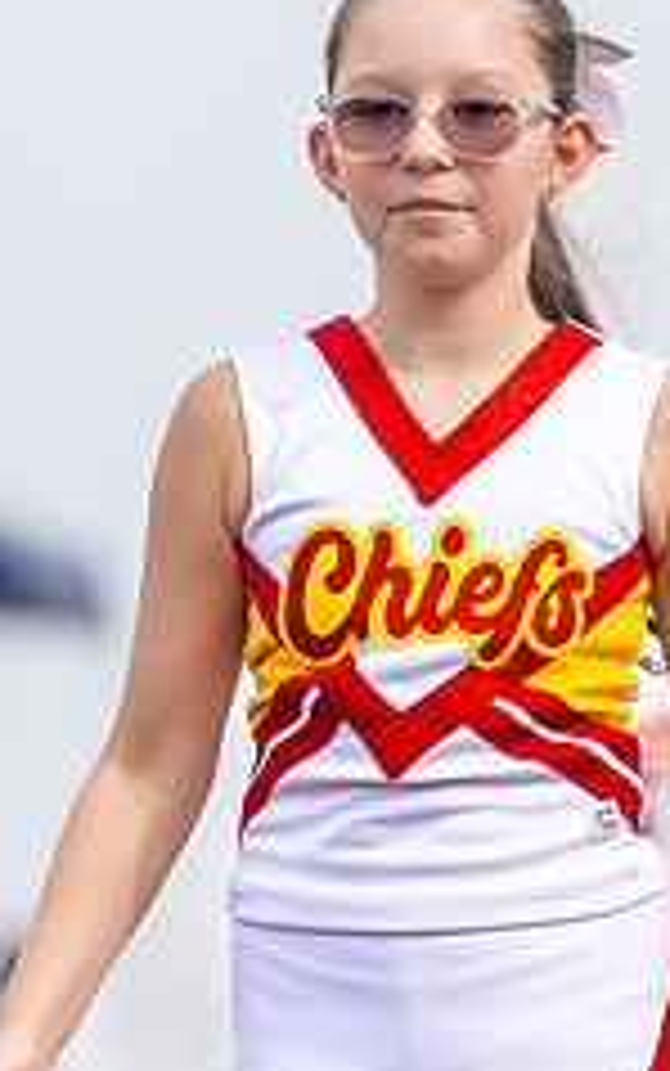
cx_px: 493
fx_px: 21214
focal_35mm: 727
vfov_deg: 2.9
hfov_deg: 1.8
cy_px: 744
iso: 160
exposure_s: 1/1600
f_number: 2.8
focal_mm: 150
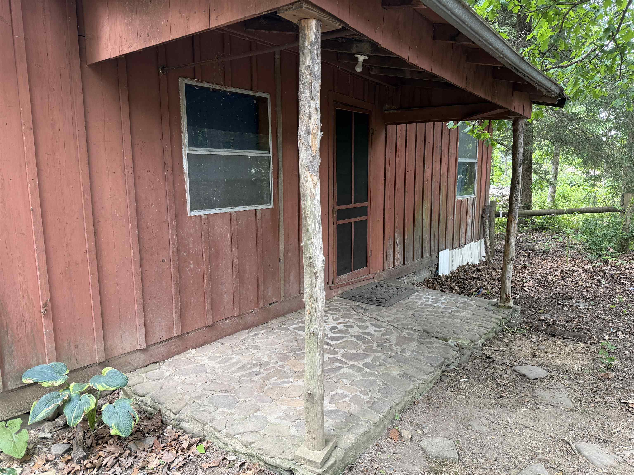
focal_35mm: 24
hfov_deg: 71.6
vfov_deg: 56.8
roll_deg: +0.4
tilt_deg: -7.9
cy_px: 238
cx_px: 317
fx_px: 440
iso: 125
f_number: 1.78
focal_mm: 6.76
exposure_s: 1/121
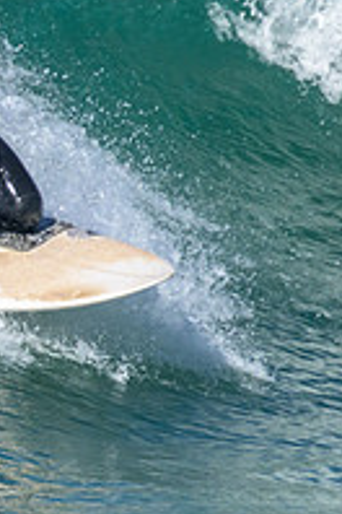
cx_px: -370
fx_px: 33385
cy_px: 256
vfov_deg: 0.9
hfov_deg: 0.6
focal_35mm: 2343
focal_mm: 800
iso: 2800
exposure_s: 1/2000
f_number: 11
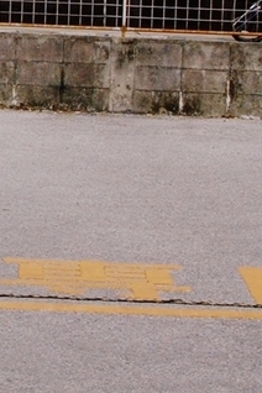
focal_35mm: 198
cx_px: -218
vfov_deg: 10.3
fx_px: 2160
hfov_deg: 6.8
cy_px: 25
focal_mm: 35
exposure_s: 1/1000
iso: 800
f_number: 16
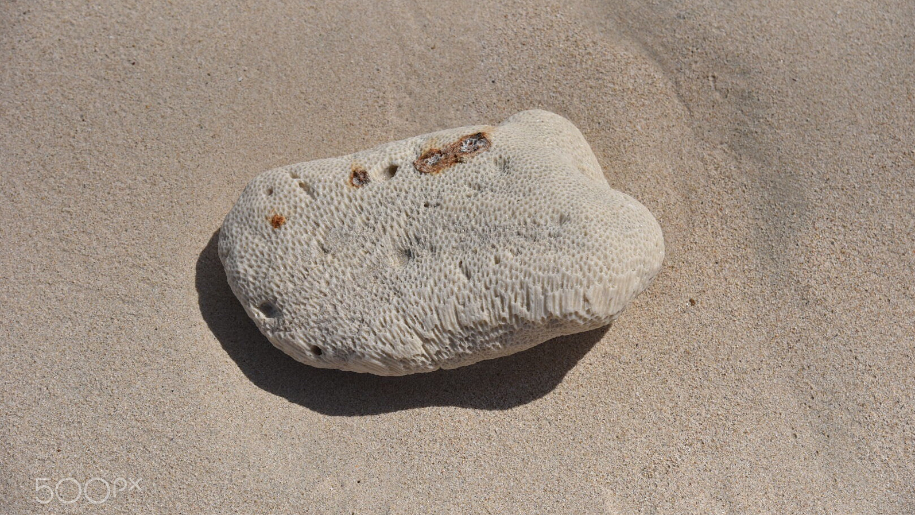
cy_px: 260
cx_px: 459
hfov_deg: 25.9
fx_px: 1990
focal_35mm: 82
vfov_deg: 14.7
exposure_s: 1/4000
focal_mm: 78
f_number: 6.3
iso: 900
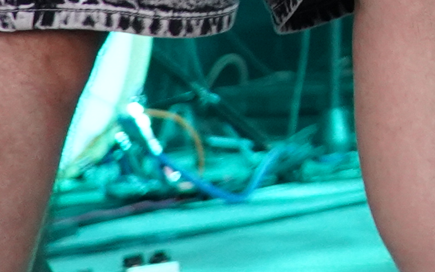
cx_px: 1211
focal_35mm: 342
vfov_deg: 3.7
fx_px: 4055
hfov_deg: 5.8
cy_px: -735
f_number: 4
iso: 3200
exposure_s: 1/160
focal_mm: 44
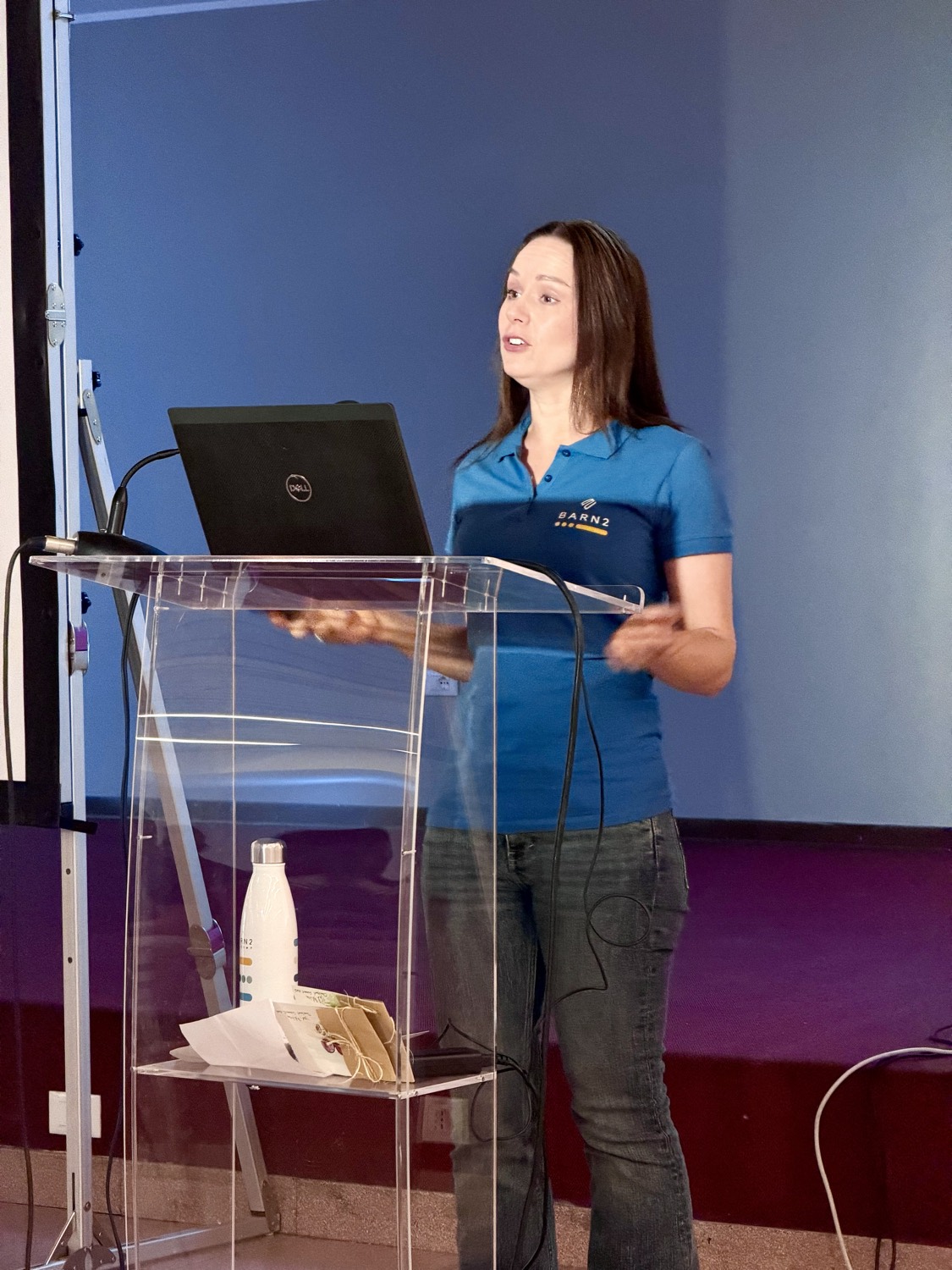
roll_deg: +0.1
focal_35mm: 100
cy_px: 635
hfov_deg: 14.8
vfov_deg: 19.6
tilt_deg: -1.3
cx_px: 476
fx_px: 3667
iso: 500
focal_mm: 16.89
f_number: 2.8
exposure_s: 1/50
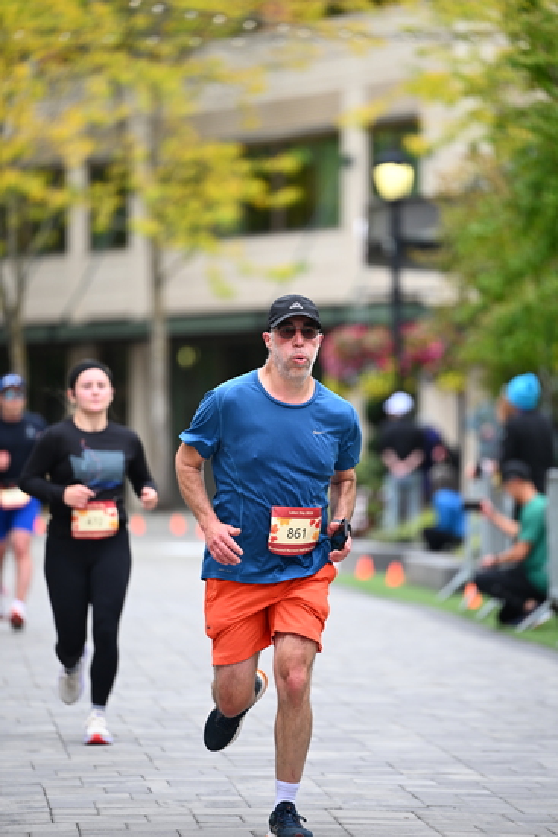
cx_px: 279
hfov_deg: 6.9
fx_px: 4647
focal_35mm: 200
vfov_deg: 10.3
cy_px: 418
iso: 640
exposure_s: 1/1600
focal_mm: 200
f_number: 2.8
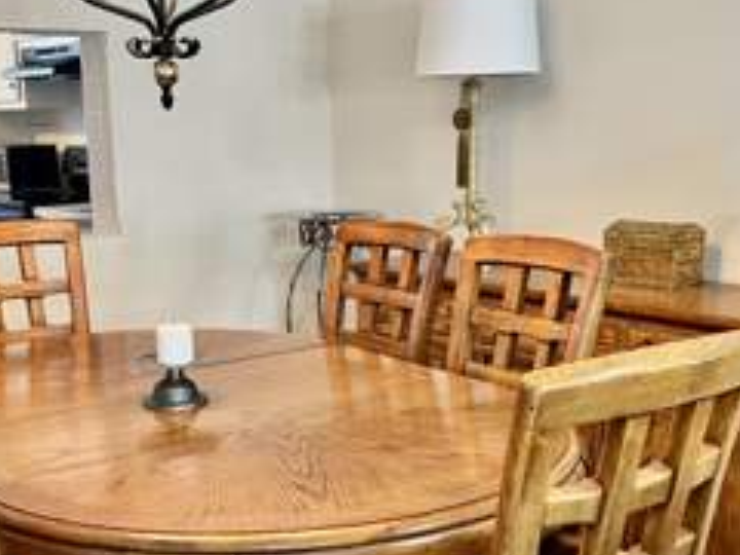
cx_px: 327
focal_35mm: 52
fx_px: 1112
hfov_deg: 36.8
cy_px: 319
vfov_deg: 28.0
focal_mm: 5.7
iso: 200
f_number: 1.5
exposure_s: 1/60
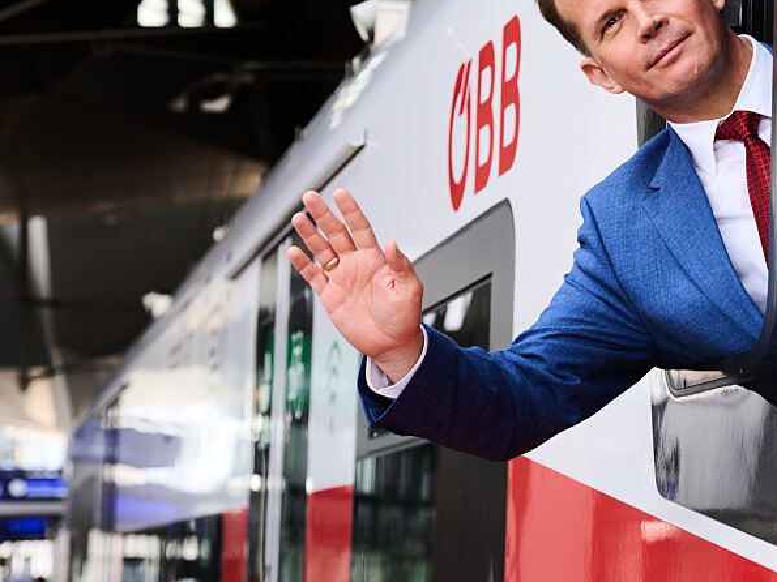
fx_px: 2962
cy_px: 172
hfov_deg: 14.8
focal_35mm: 132
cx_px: 682
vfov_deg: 11.2
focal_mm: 66
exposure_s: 1/320
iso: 1000
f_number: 5
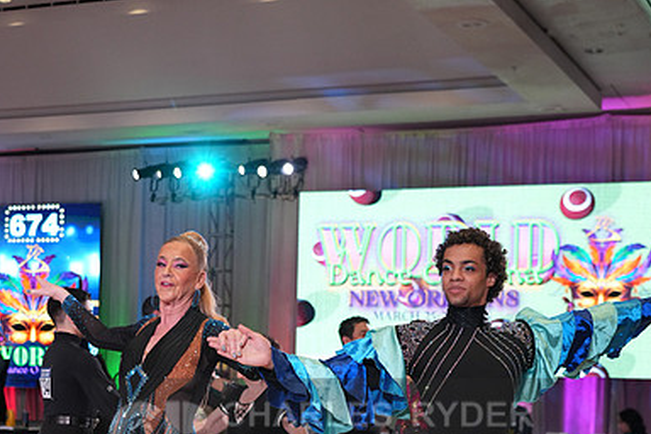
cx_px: 326
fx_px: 1338
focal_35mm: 74
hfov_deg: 27.3
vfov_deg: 18.0
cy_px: 436
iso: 2500
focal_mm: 49
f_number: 4
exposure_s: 1/500
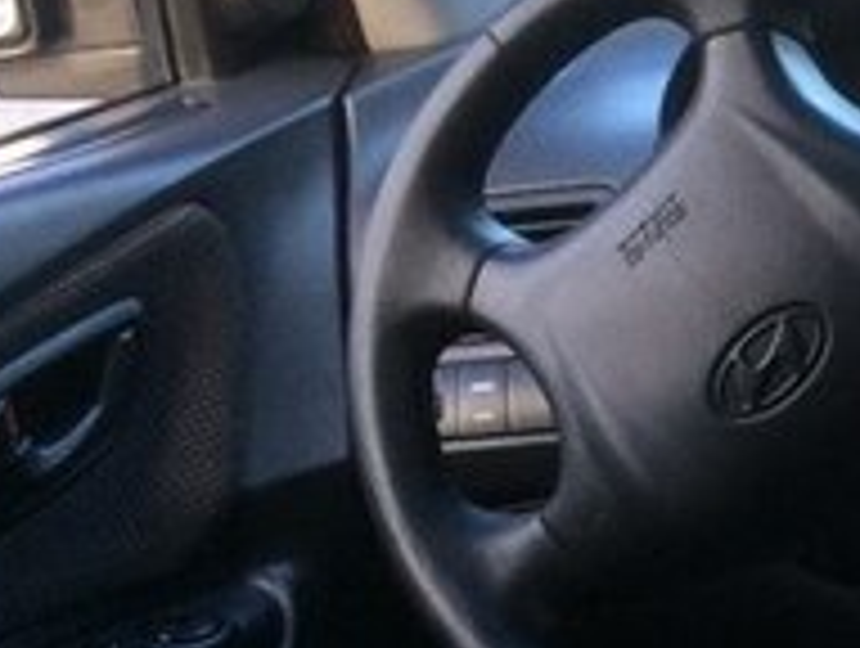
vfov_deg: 14.7
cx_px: 1418
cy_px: 547
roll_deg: +3.1
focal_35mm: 100
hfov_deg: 17.0
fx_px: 2489
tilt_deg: -23.8
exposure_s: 1/33
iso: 64
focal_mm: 4.15
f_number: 2.2
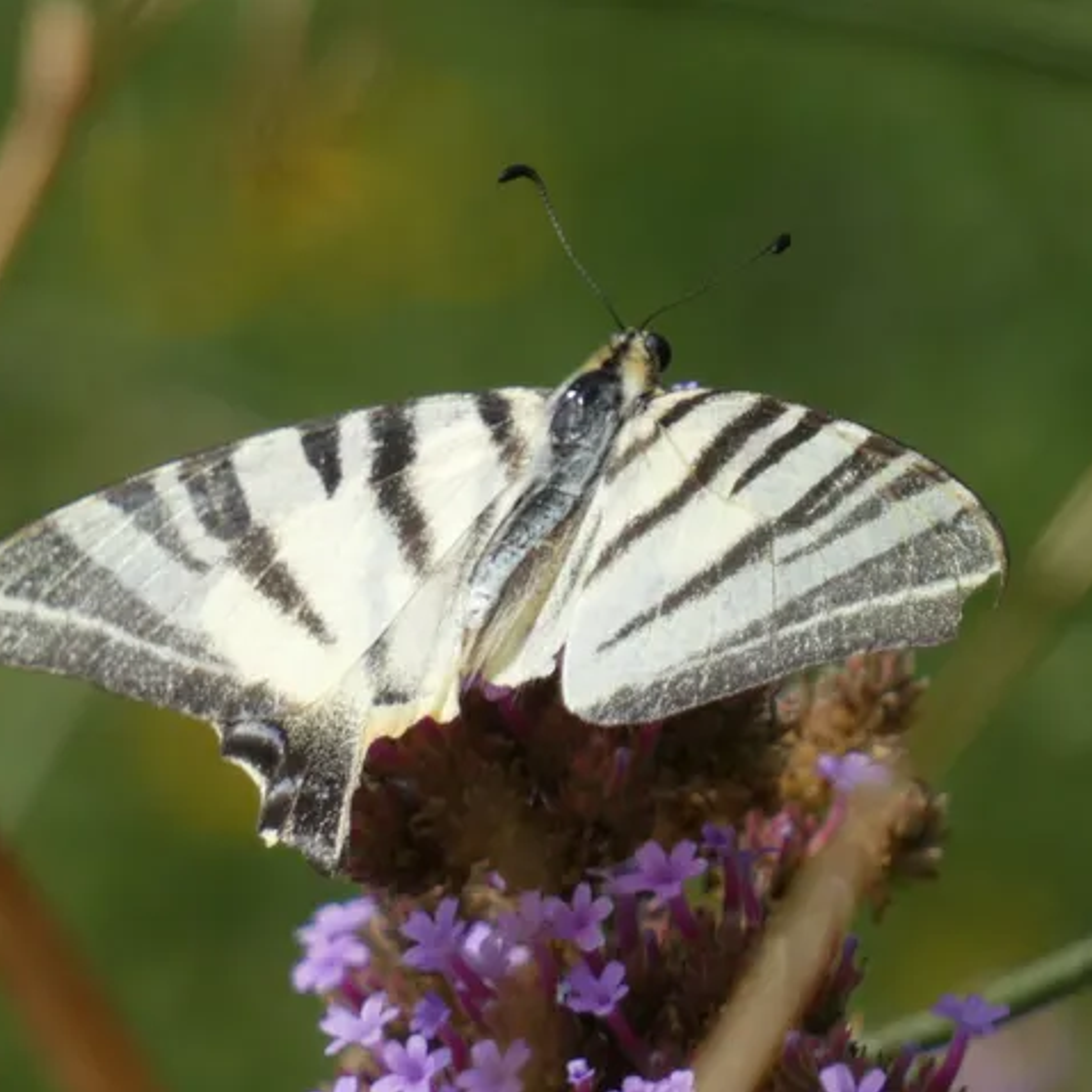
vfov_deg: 1.8
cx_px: 480
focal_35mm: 979
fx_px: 34941
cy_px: 546
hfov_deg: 1.8
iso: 80
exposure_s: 1/250
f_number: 5.6
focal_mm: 148.1
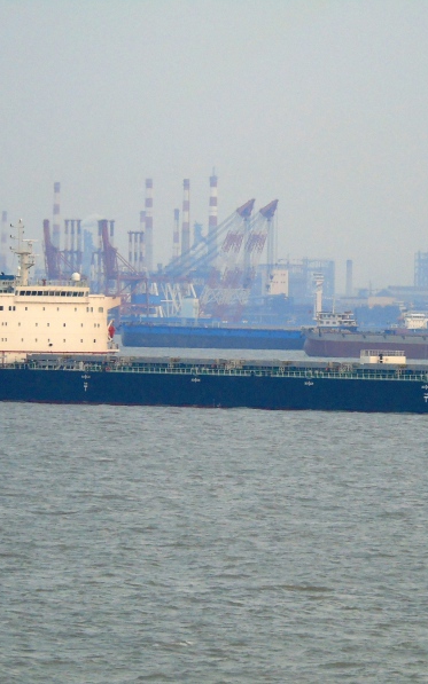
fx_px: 8400
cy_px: 343
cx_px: 312
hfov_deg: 2.9
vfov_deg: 4.7
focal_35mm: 450
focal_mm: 57
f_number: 5.1
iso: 250
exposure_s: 1/125
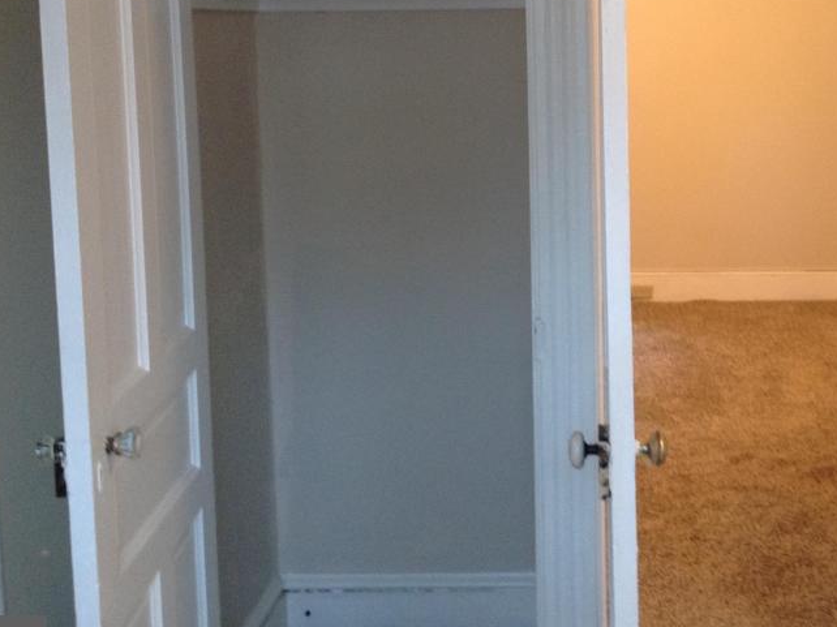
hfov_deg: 34.1
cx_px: 554
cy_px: 168
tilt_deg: -5.6
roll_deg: +0.9
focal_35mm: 56
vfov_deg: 25.8
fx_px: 1354
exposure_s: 1/15
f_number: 2.4
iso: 125
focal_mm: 4.28
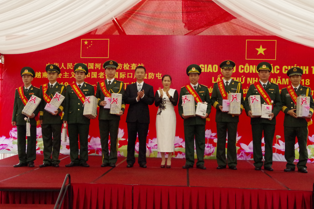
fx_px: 410
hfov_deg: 41.9
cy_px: 105
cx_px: 155
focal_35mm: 47
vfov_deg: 28.6
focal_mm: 28
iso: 6400
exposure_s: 1/200
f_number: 8
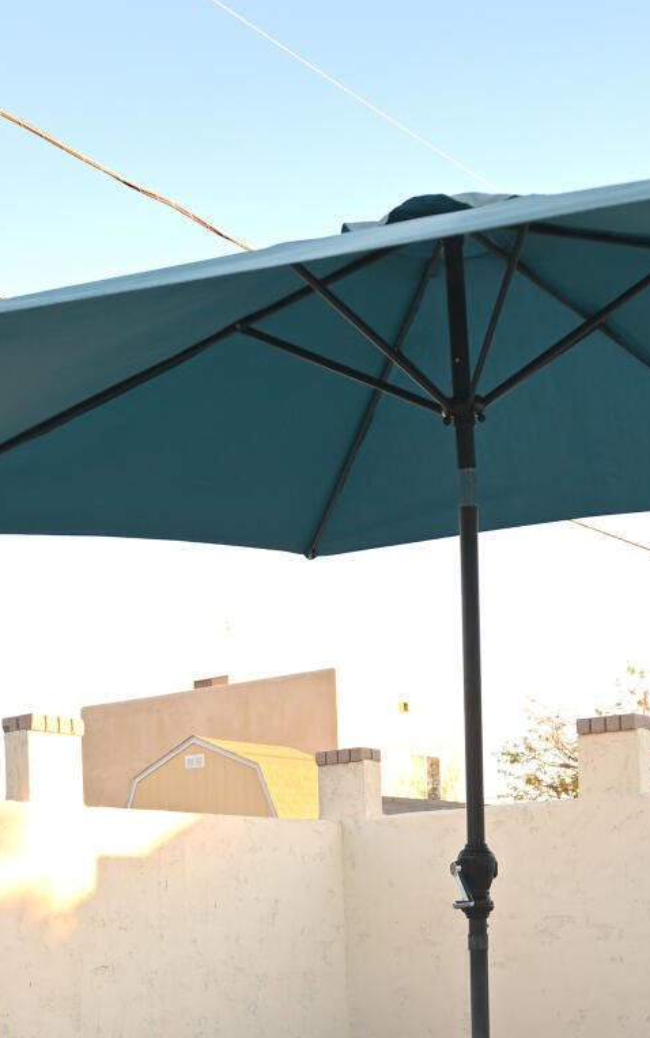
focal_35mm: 56
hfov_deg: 23.2
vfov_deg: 34.2
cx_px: 295
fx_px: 1586
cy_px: 943
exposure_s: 1/200
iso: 64
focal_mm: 14
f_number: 2.8
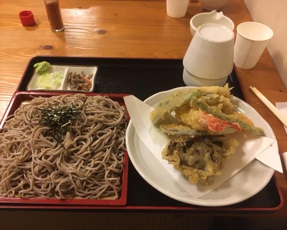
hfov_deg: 57.1
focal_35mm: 31
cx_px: 144
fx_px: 263
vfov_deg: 47.2
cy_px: 117
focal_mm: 4.15
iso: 200
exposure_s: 1/20
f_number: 2.2
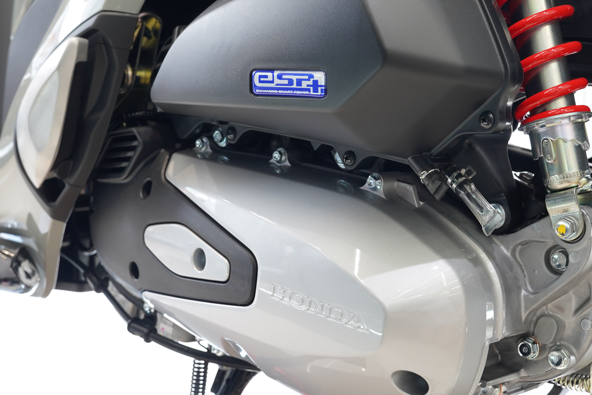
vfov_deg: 23.8
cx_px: 296
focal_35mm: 57
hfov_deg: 35.1
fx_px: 937
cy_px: 198
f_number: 6.3
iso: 800
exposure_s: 1/25
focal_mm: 38
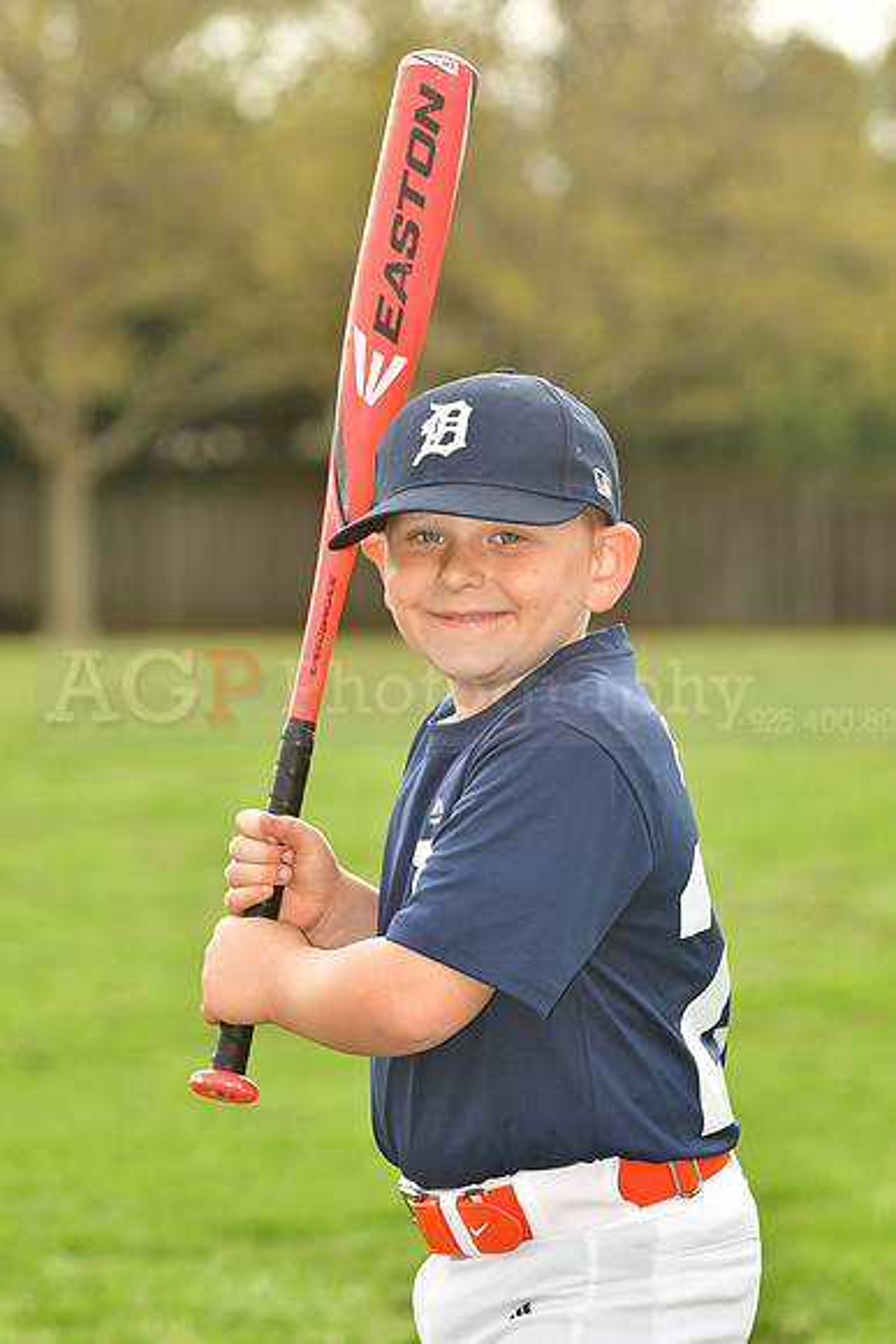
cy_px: 672
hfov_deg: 6.5
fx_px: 7835
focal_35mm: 210
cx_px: 448
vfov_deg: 9.8
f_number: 5
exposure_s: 1/400
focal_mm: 140
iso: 200
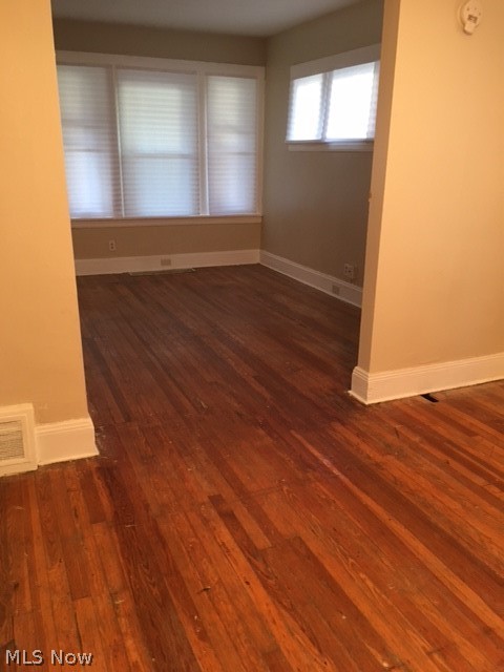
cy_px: 336
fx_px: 563
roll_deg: +0.7
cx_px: 252
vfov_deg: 61.7
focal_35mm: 29
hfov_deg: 48.2
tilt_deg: -16.8
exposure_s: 1/30
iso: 125
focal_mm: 4.15
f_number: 2.2
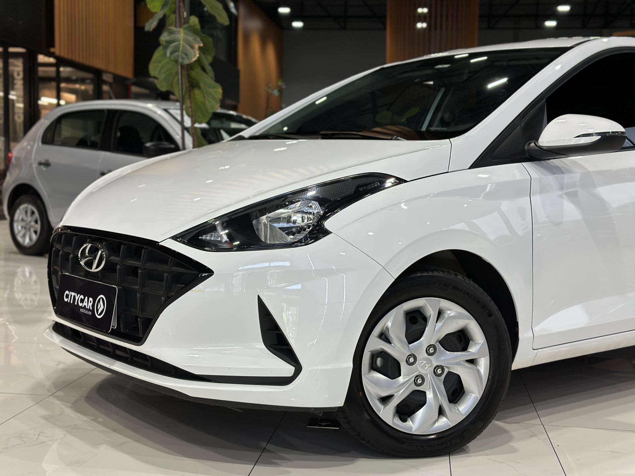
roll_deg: -1.6
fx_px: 881
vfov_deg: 30.3
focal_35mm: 48
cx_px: 318
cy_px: 238
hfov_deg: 39.7
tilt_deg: -5.2
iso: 100
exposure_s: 1/170
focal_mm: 6.86
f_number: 1.78
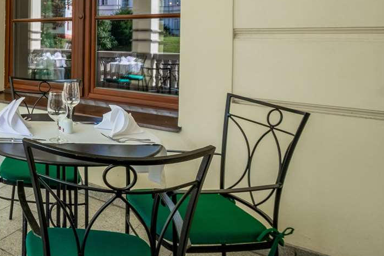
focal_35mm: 32
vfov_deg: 39.0
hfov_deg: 46.3
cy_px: 39
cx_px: -21
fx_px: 341
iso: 200
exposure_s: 1/160
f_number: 11
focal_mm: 10
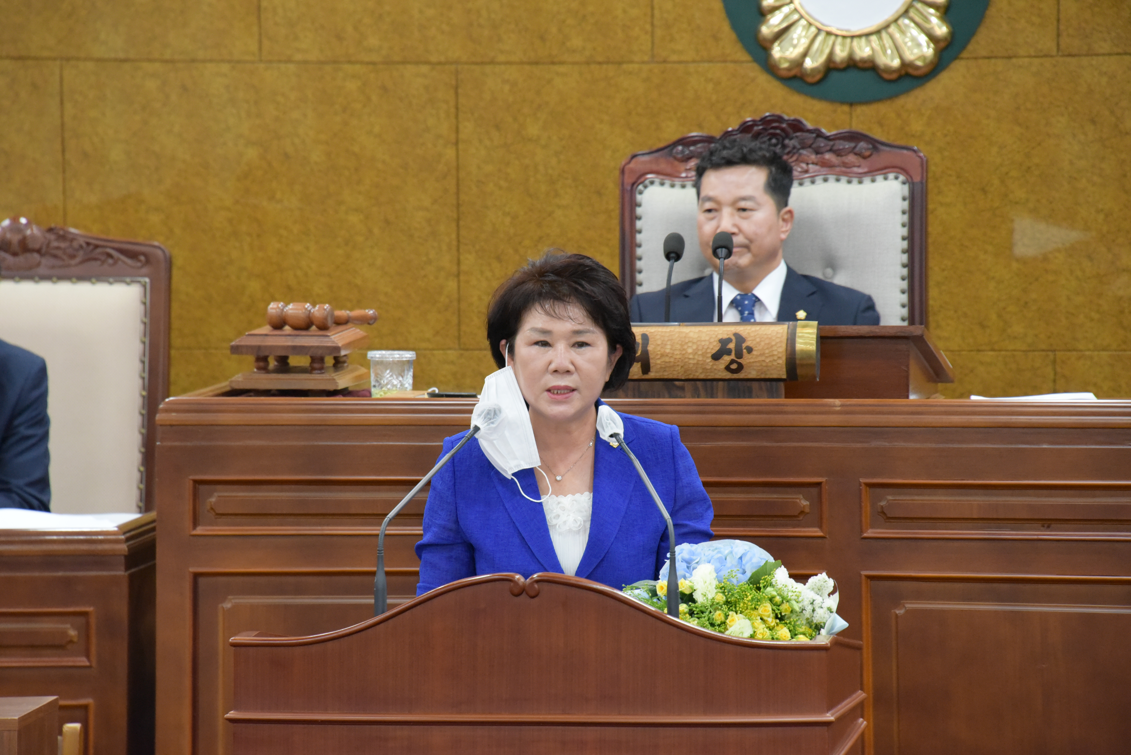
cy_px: 378
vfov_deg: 4.6
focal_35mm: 300
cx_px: 566
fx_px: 9428
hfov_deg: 6.9
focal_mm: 300
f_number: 8
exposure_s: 1/200
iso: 6400
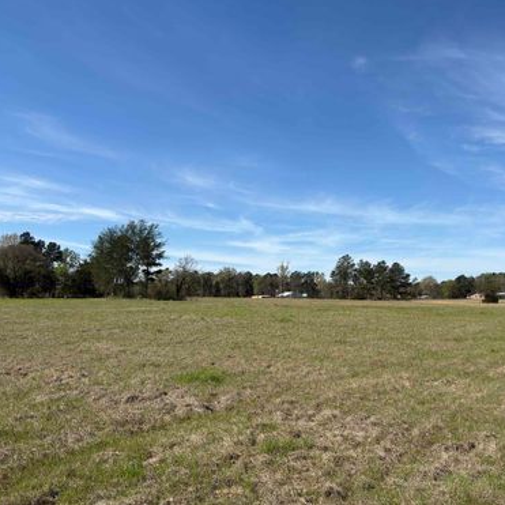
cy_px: 251
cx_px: 293
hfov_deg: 52.3
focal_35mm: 31
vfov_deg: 52.5
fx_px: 512
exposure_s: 1/3831
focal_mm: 5.96
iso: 50
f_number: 1.6
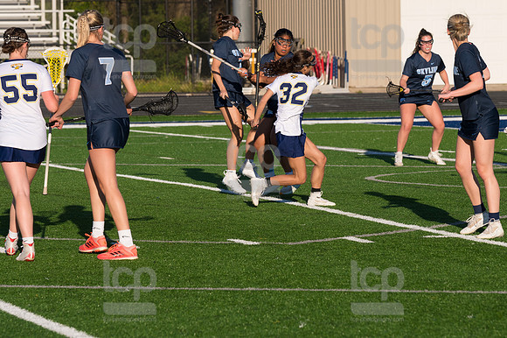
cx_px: 254
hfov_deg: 8.3
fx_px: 3476
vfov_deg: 5.6
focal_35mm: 247
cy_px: 169
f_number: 5.6
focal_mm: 165
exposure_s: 1/1600
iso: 250
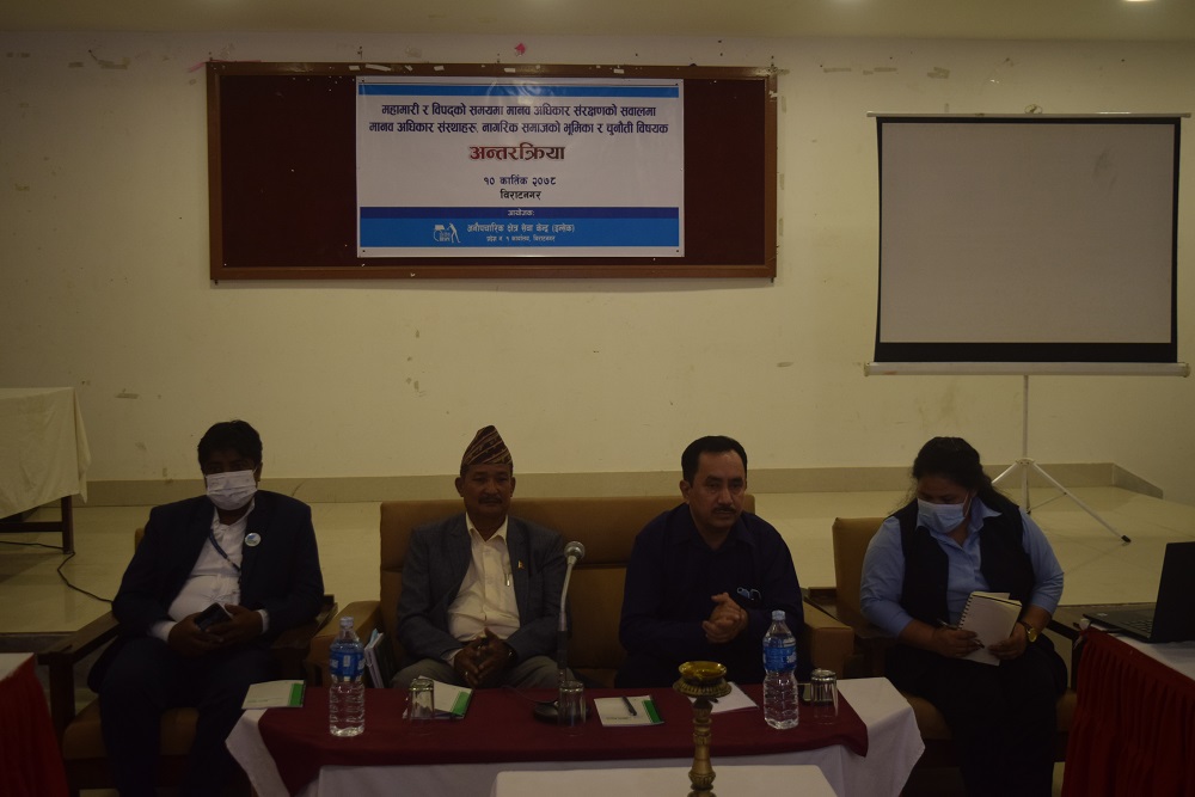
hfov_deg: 51.3
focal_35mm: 38
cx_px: 598
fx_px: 1245
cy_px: 398
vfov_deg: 35.5
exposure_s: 1/80
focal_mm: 25
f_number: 4.5
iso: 800
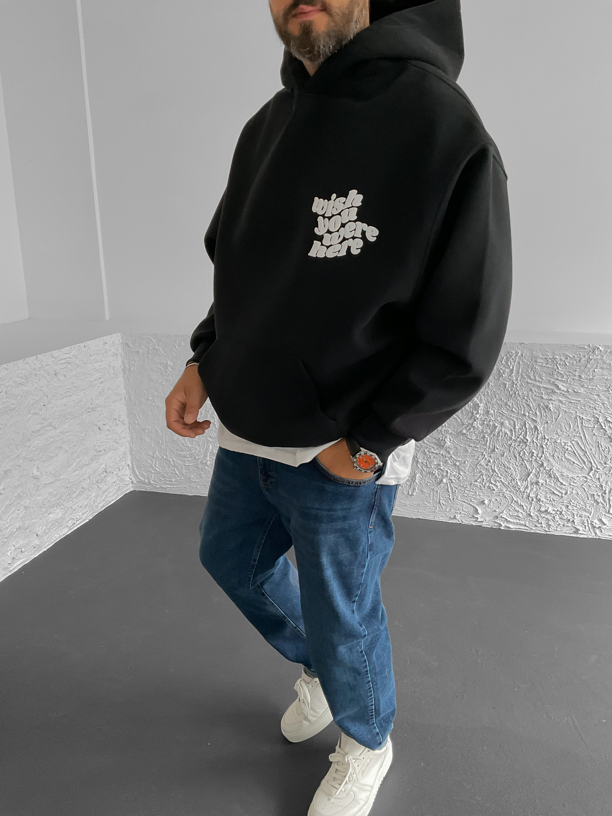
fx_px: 684
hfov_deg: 48.2
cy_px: 408
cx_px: 306
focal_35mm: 29
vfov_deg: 61.7
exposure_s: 1/120
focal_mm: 3
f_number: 1.8
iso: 64
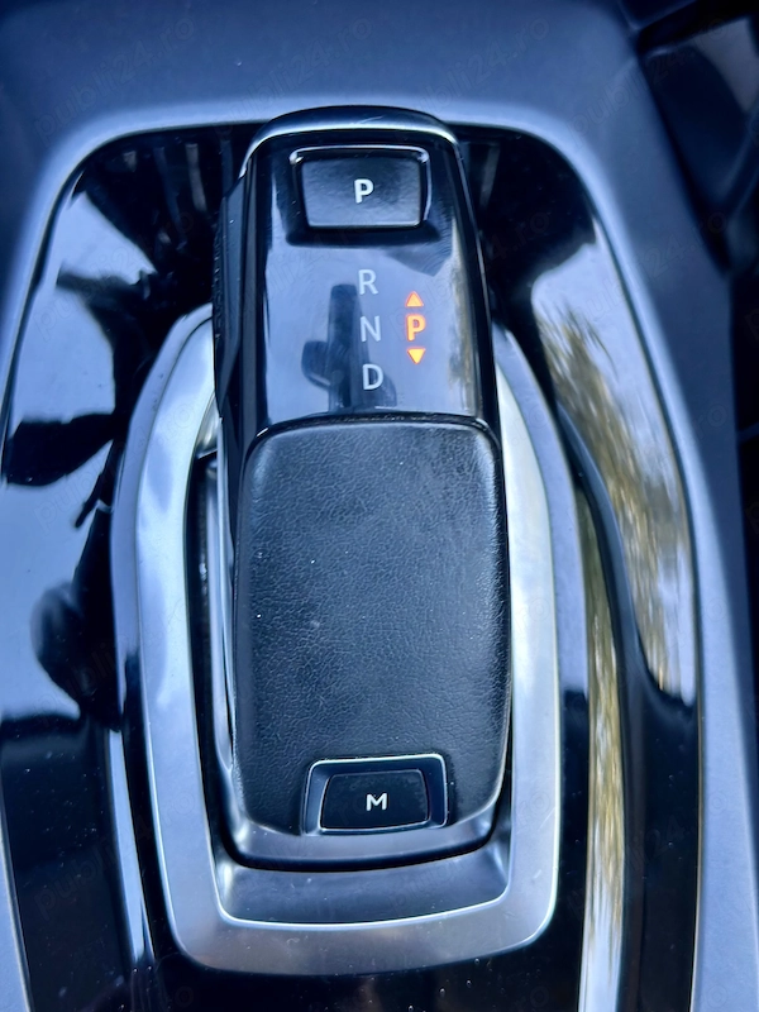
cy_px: 506
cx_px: 380
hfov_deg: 30.3
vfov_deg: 39.7
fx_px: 1403
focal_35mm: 48
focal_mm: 6.86
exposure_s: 1/60
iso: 160
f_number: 1.78
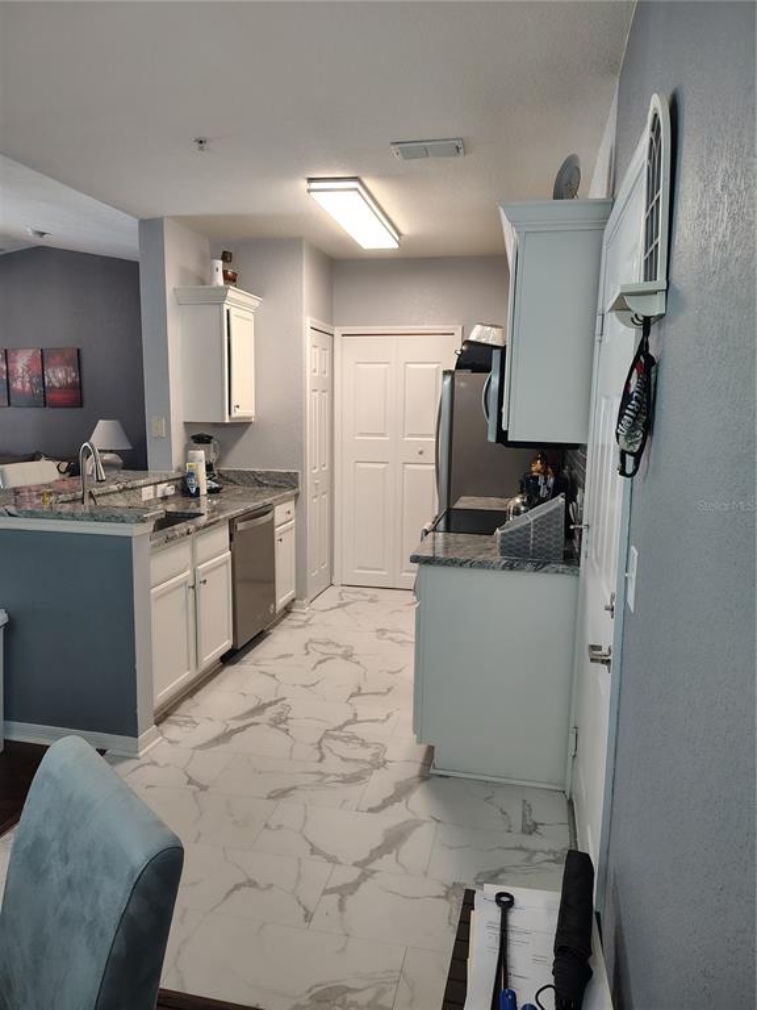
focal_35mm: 24
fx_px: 700
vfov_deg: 71.6
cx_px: 378
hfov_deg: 56.8
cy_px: 505
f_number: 1.8
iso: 651
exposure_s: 1/120
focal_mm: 5.56
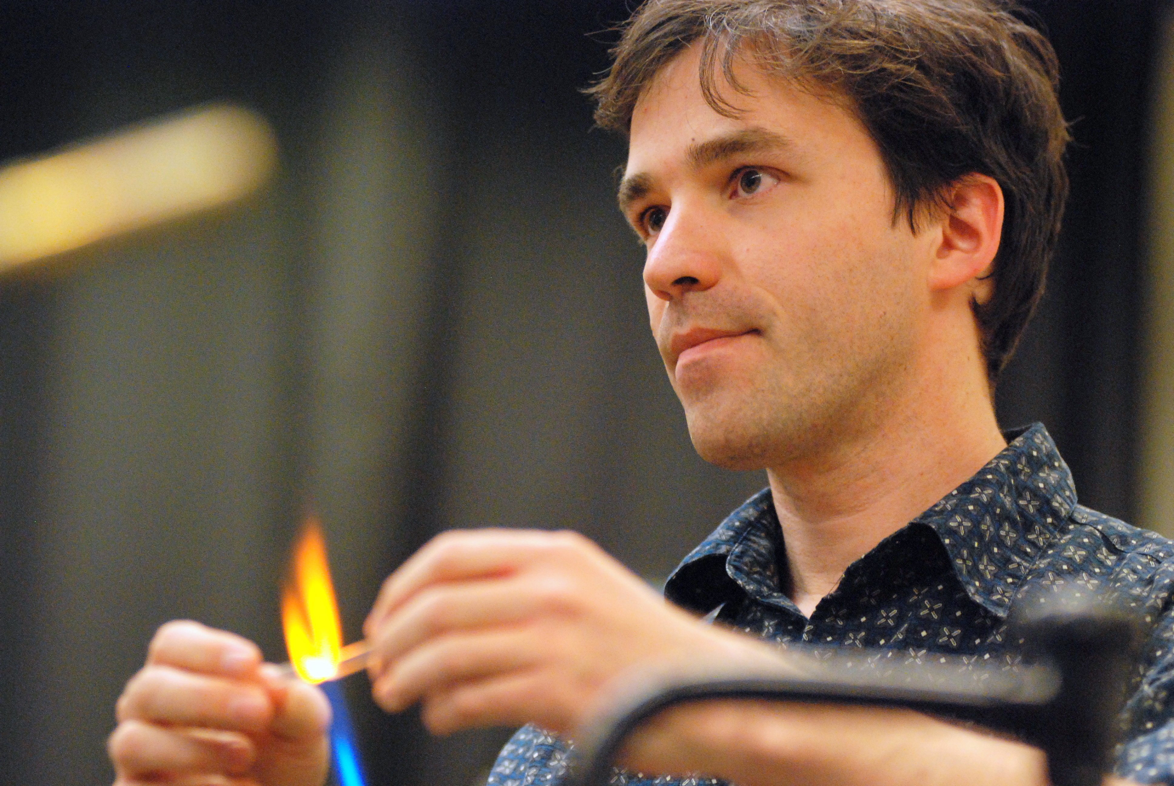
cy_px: 393
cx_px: 587
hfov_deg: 13.7
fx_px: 4898
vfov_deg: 9.2
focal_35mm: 150
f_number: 2.8
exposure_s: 1/100
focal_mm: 100
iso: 1600
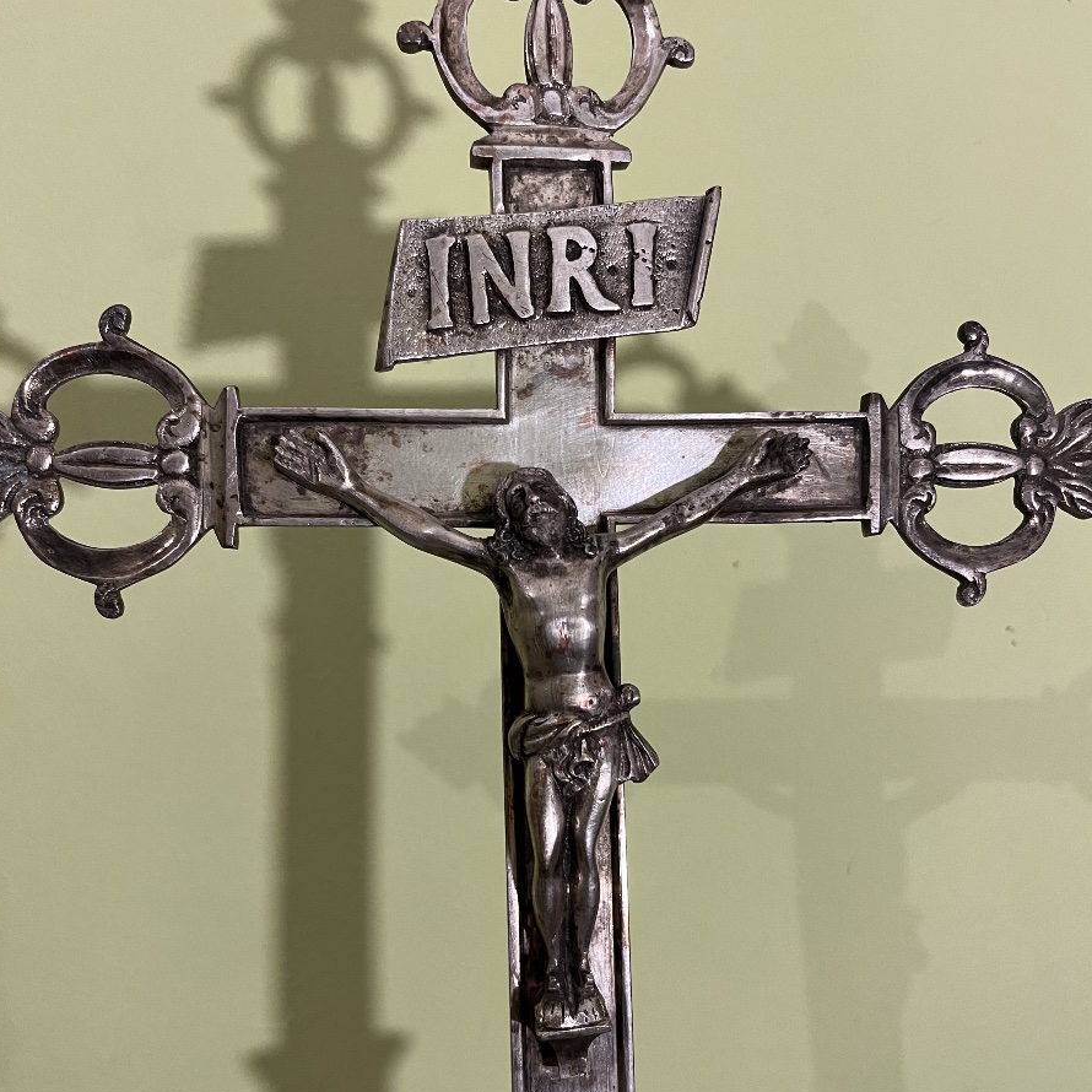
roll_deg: +1.8
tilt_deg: -3.9
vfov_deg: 52.3
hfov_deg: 52.5
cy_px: 637
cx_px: 546
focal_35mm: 31
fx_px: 1106
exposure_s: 1/50
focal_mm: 5.1
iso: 160
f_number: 1.6
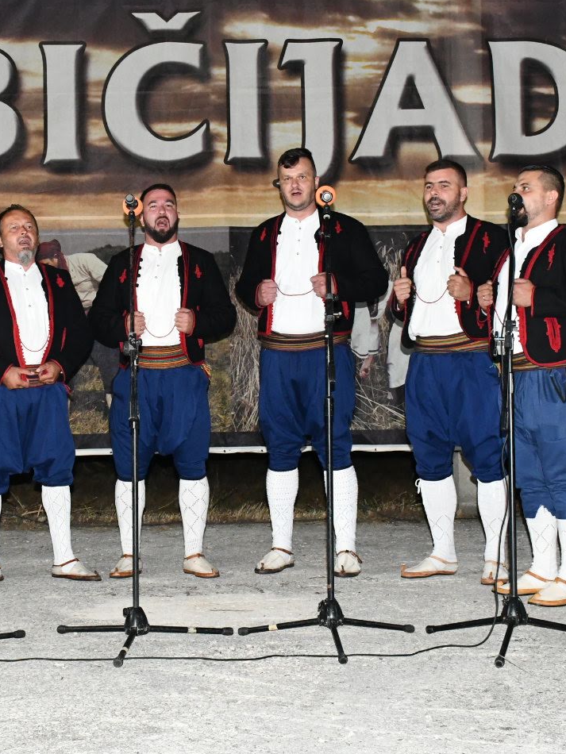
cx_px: 195
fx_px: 1286
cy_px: 337
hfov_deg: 24.7
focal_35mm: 59
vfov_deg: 32.7
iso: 3200
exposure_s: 1/60
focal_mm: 24
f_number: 7.1
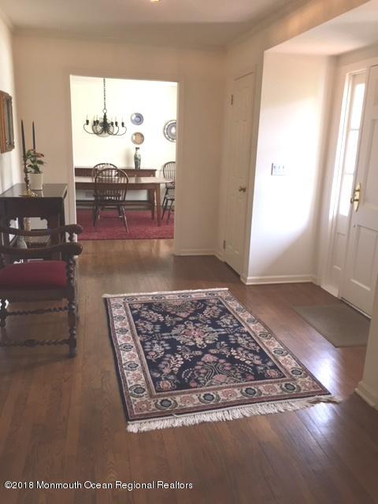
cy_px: 252
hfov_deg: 48.2
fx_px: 422
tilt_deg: -14.0
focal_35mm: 29
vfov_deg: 61.7
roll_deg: -1.9
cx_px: 189
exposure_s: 1/30
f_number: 2.2
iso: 32
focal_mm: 4.15
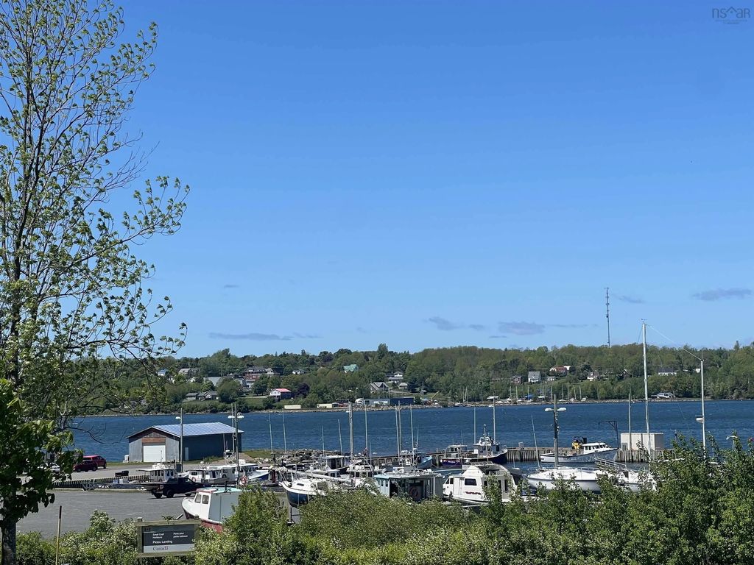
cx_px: 377
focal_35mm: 77
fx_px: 1677
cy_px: 282
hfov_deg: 25.3
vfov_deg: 19.1
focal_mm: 9
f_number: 2.8
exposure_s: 1/935
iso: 32
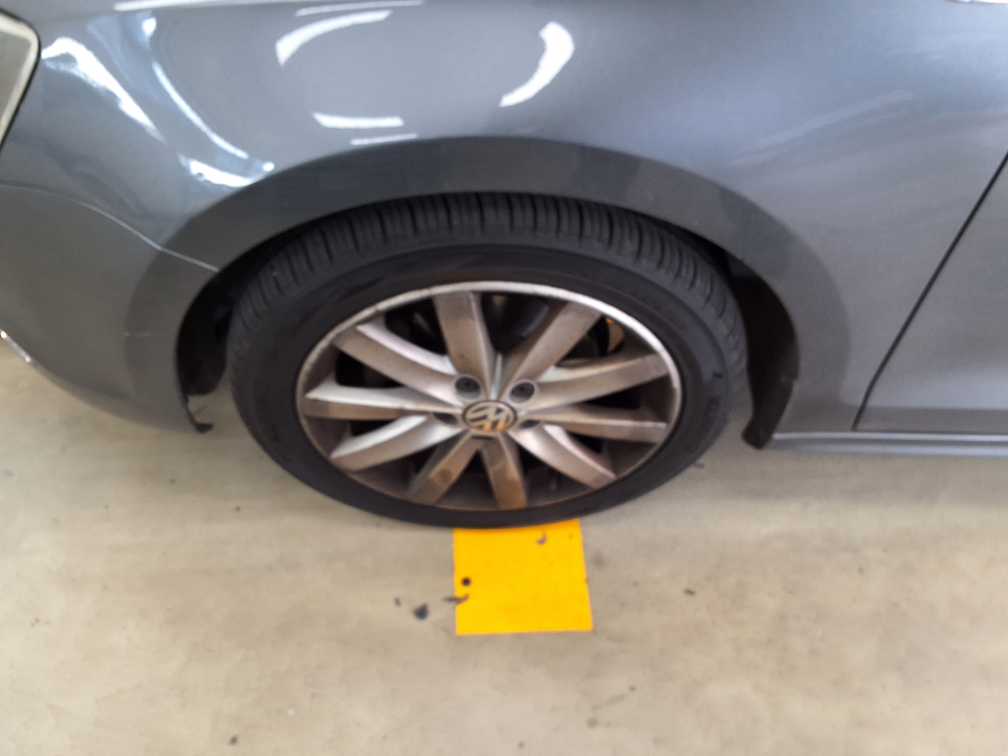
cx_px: 504
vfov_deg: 49.7
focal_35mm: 28
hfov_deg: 63.4
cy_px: 378
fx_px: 815
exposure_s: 1/40
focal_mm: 2.91
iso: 64
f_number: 1.9
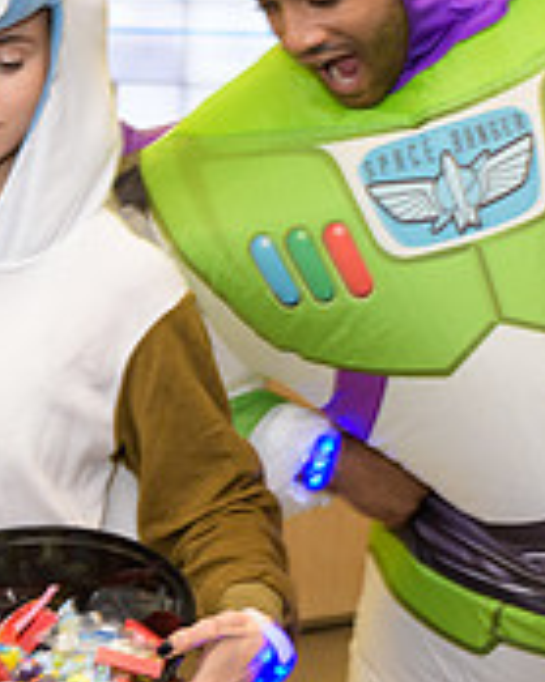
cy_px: 257
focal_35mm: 97
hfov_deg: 15.8
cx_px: 329
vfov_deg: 19.7
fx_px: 1957
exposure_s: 1/100
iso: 800
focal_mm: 31
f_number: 3.2
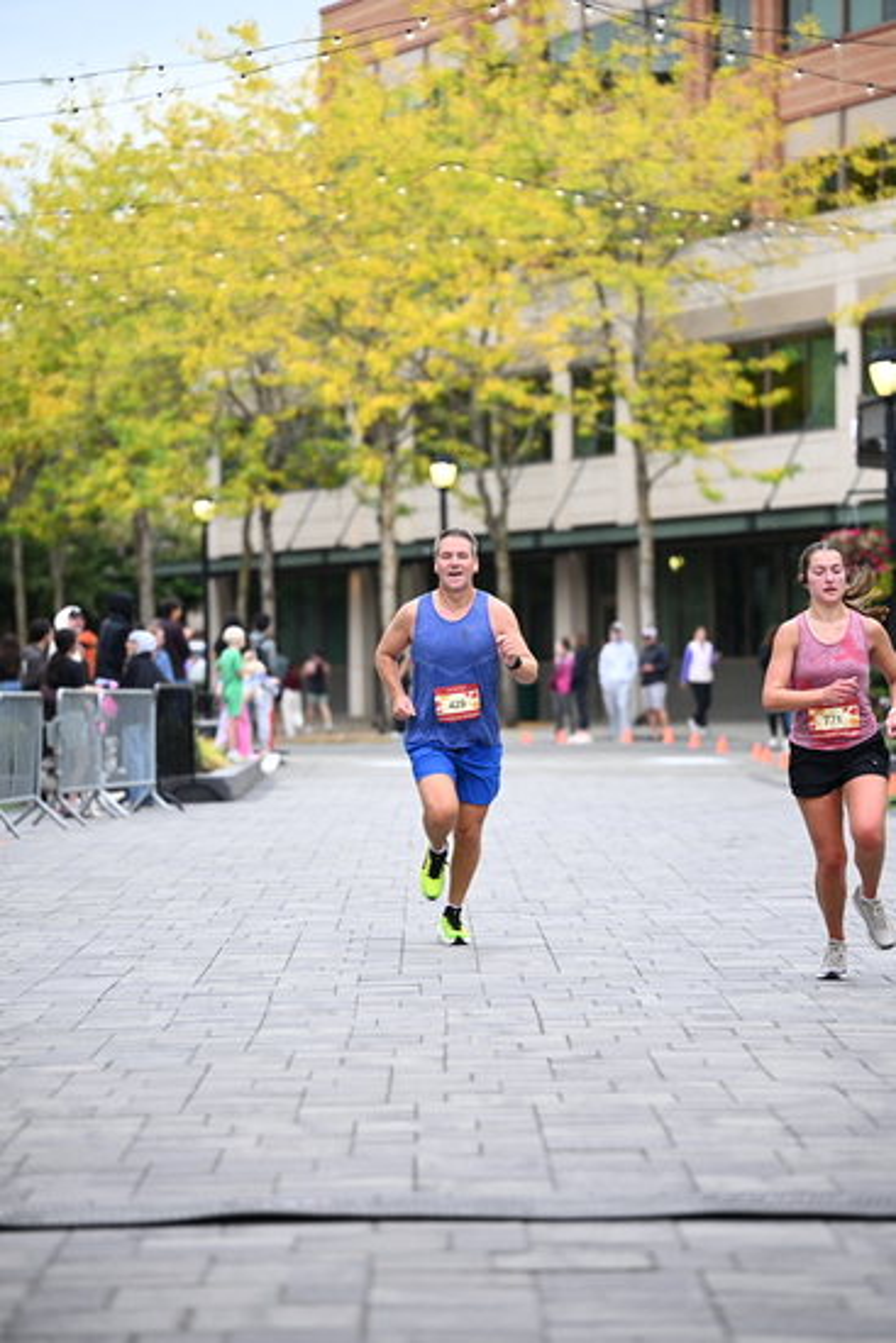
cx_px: 448
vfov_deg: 16.4
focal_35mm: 125
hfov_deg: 11.0
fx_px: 4663
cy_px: 672
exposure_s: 1/1600
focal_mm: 125
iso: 1000
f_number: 2.8
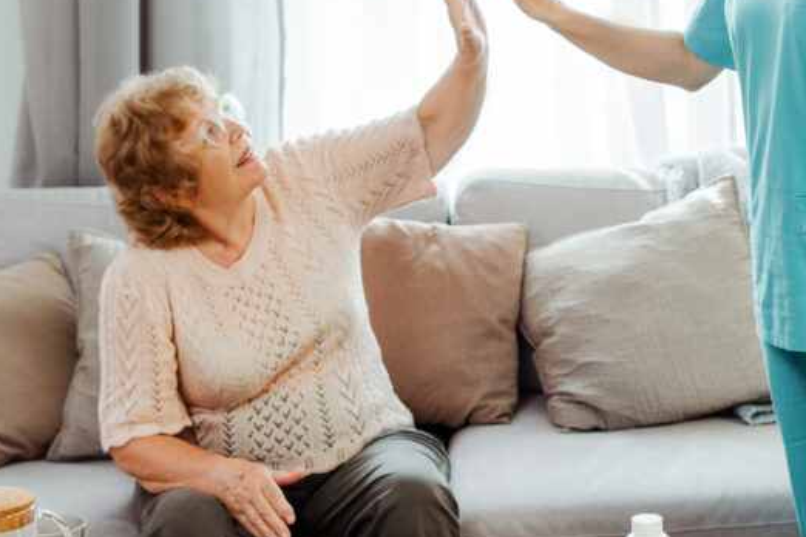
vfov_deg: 13.9
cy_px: 135
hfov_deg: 20.6
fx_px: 2194
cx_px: 610
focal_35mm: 98
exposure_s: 1/320
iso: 320
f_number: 2.5
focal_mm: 50
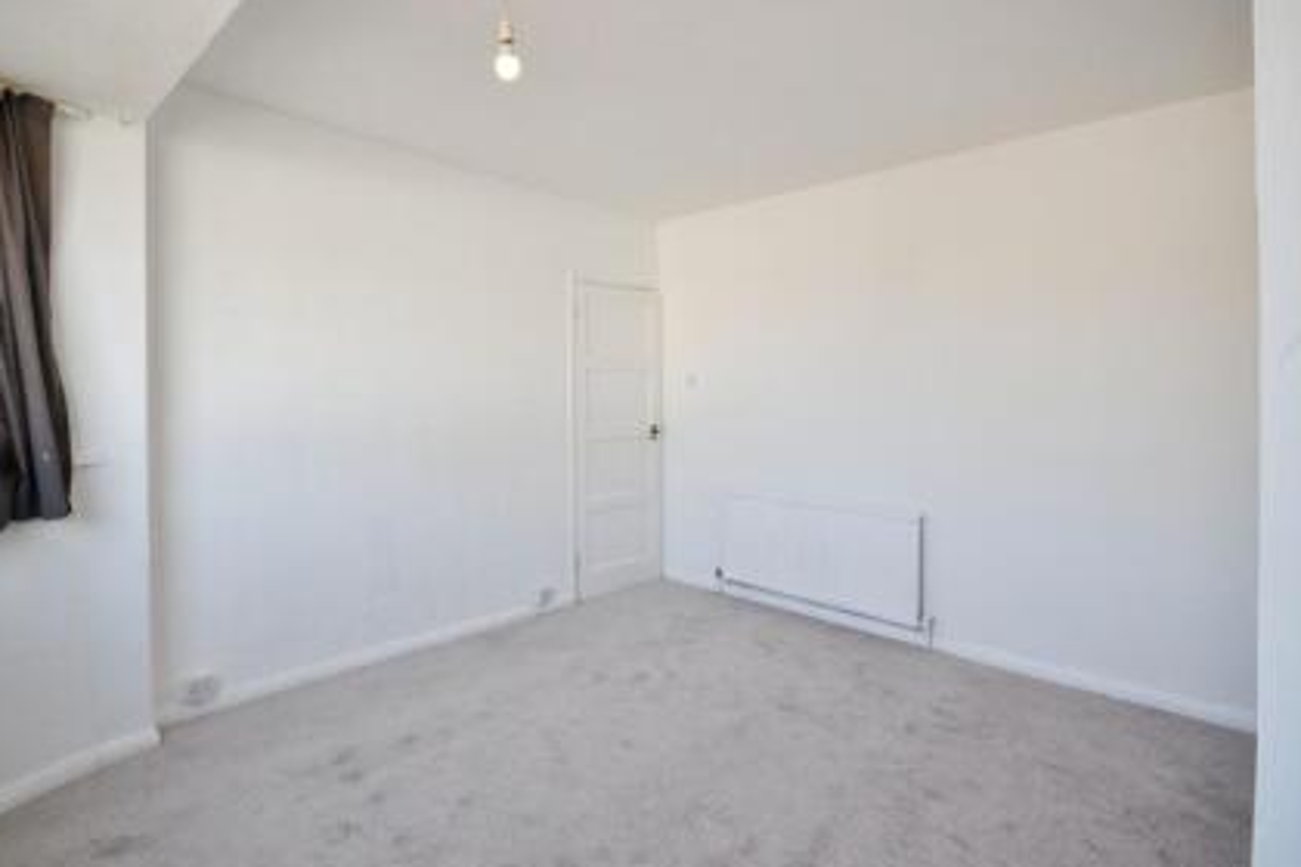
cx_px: 604
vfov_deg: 70.4
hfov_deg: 93.1
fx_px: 614
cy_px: 438
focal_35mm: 17
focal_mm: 10
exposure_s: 1/125
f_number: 5.6
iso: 400
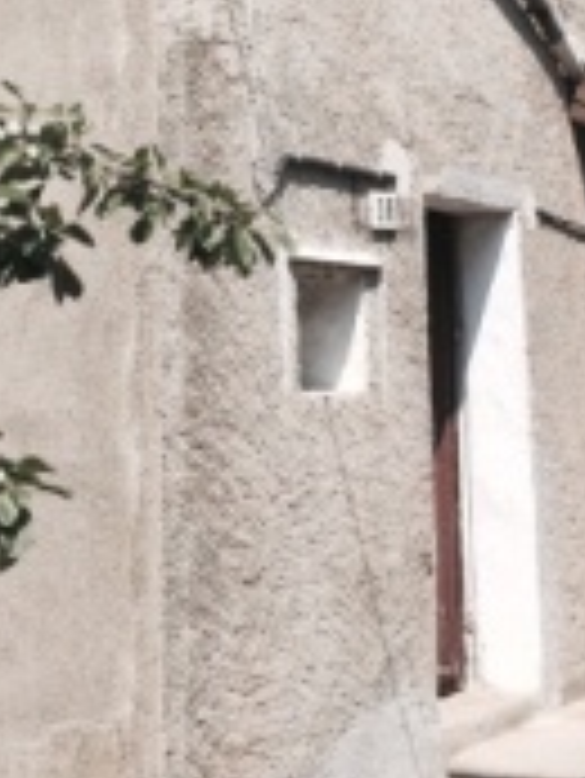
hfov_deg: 19.7
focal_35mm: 75
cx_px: 324
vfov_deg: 25.1
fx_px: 1688
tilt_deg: +10.6
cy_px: 63
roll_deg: -0.2
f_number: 2.2
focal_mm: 4.15
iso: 32
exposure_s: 1/1464
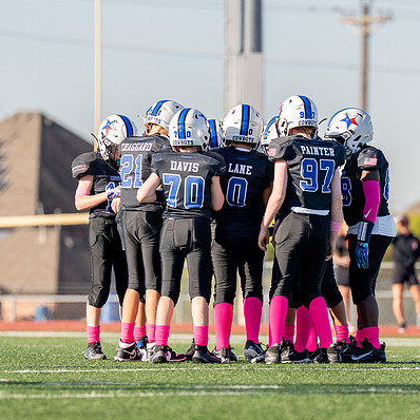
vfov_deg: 4.0
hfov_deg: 4.0
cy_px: 200
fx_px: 5985
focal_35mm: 436
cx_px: 298
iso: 250
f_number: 2.8
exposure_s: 1/4000
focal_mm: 200
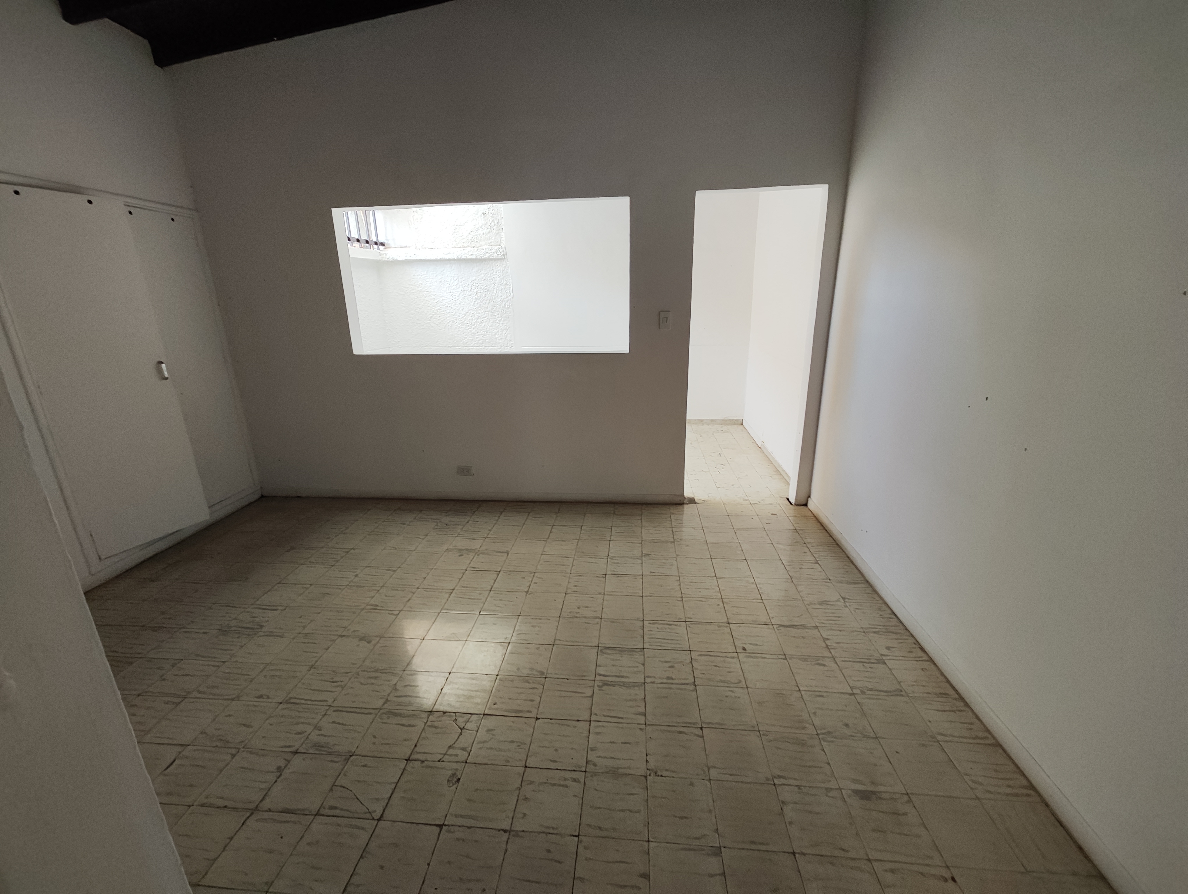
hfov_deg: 102.0
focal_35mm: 14
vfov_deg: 85.8
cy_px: 447
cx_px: 594
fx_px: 481
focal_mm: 2.16
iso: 326
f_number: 2.2
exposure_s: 1/30
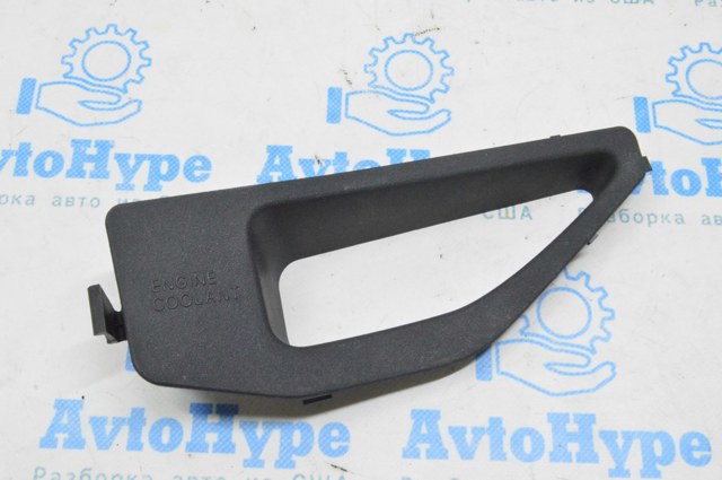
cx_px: 361
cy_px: 240
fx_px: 901
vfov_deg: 29.8
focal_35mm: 45
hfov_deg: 43.7
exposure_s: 1/15
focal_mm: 30
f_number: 20
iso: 6400
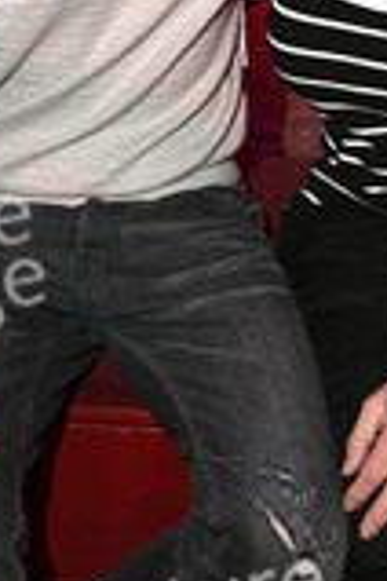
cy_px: 102
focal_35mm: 88
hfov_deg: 15.5
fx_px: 1419
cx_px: 256
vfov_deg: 22.7
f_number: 6.3
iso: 1250
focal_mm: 35
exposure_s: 1/160
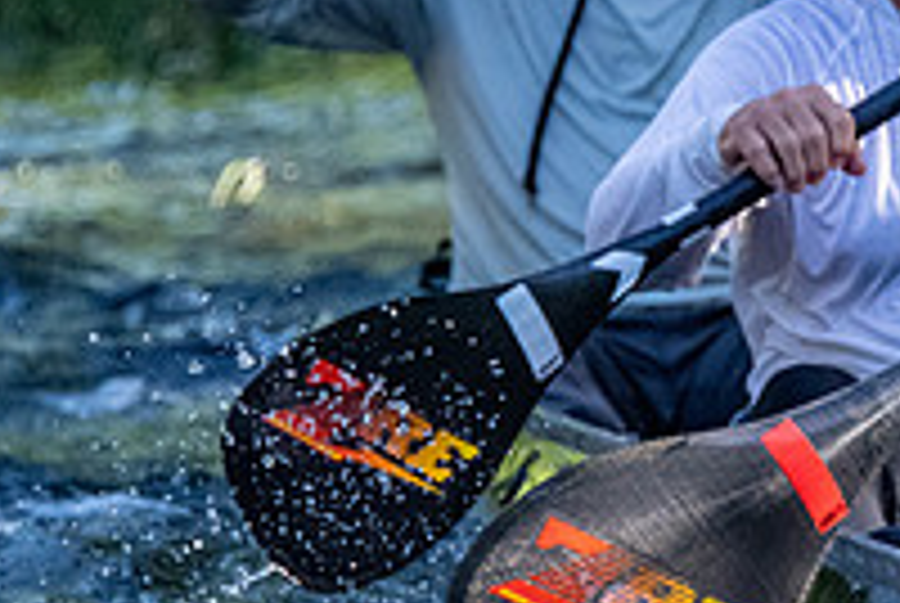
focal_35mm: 620
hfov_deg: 3.3
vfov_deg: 2.2
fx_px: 15523
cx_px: 893
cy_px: 254
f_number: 5.6
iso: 4500
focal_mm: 190
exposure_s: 1/3200
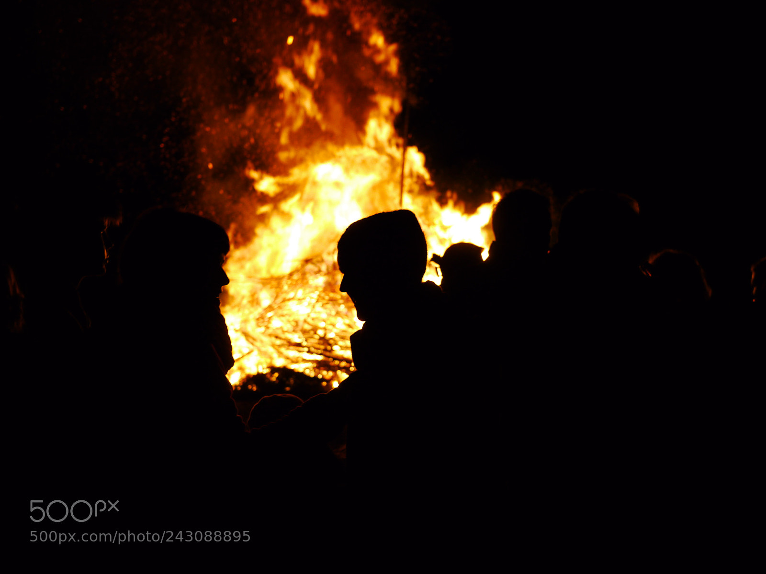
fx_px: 885
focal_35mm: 40
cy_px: 287
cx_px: 383
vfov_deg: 36.0
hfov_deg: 46.8
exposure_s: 1/60
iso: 640
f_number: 2.2
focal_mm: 20
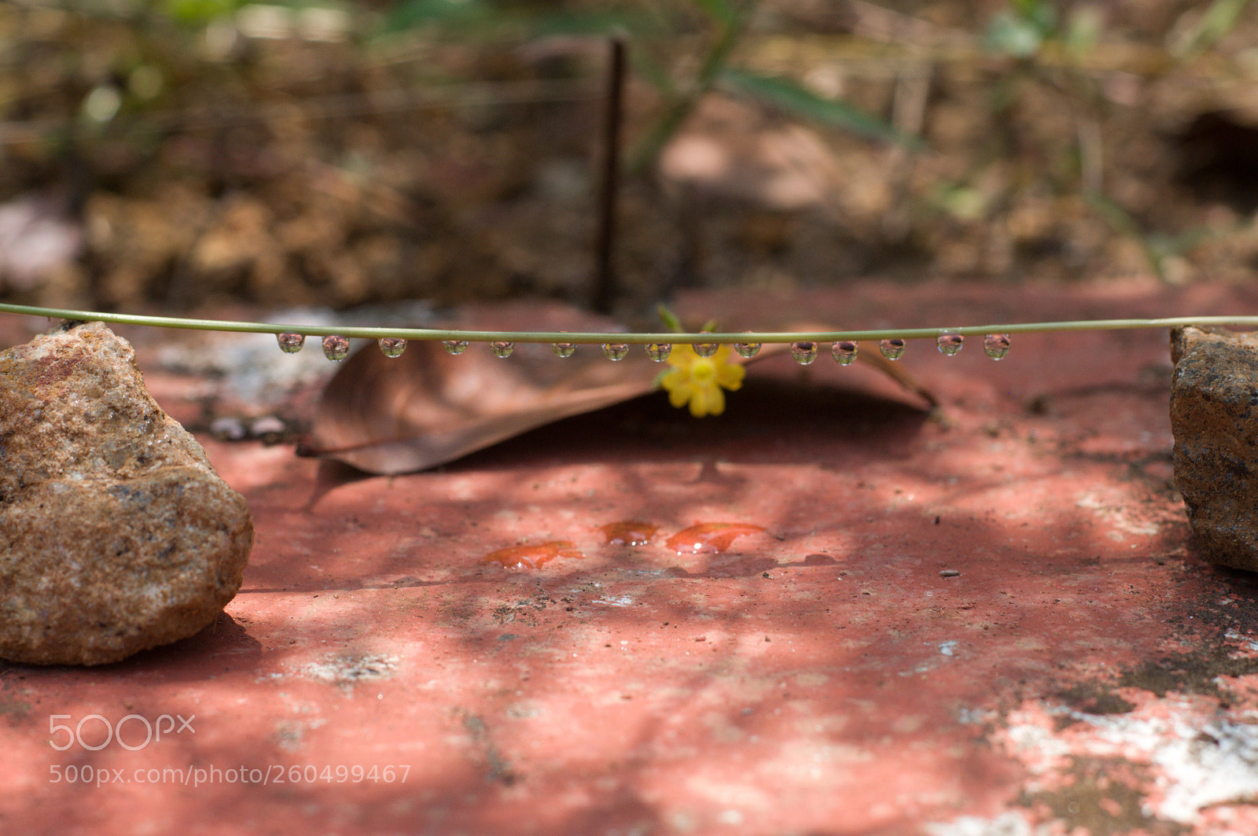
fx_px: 2618
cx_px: 629
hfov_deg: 27.0
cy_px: 418
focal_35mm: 75
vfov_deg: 18.1
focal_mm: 50
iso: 400
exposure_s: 1/1000
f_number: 5.6
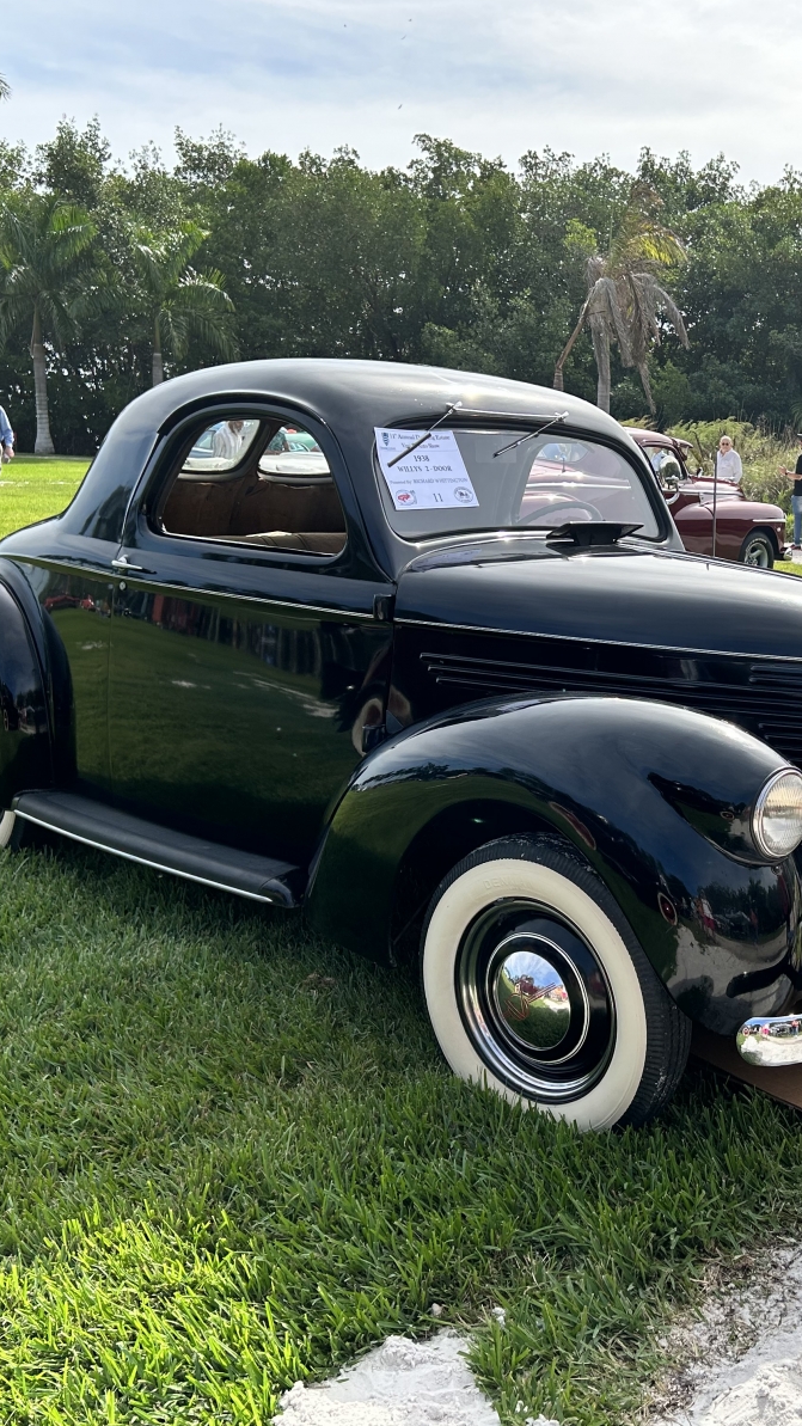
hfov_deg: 30.5
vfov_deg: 52.8
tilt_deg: -9.7
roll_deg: -0.7
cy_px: 714
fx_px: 1437
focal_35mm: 38
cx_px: 630
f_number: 1.5
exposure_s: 1/1934
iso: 50
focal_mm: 5.7
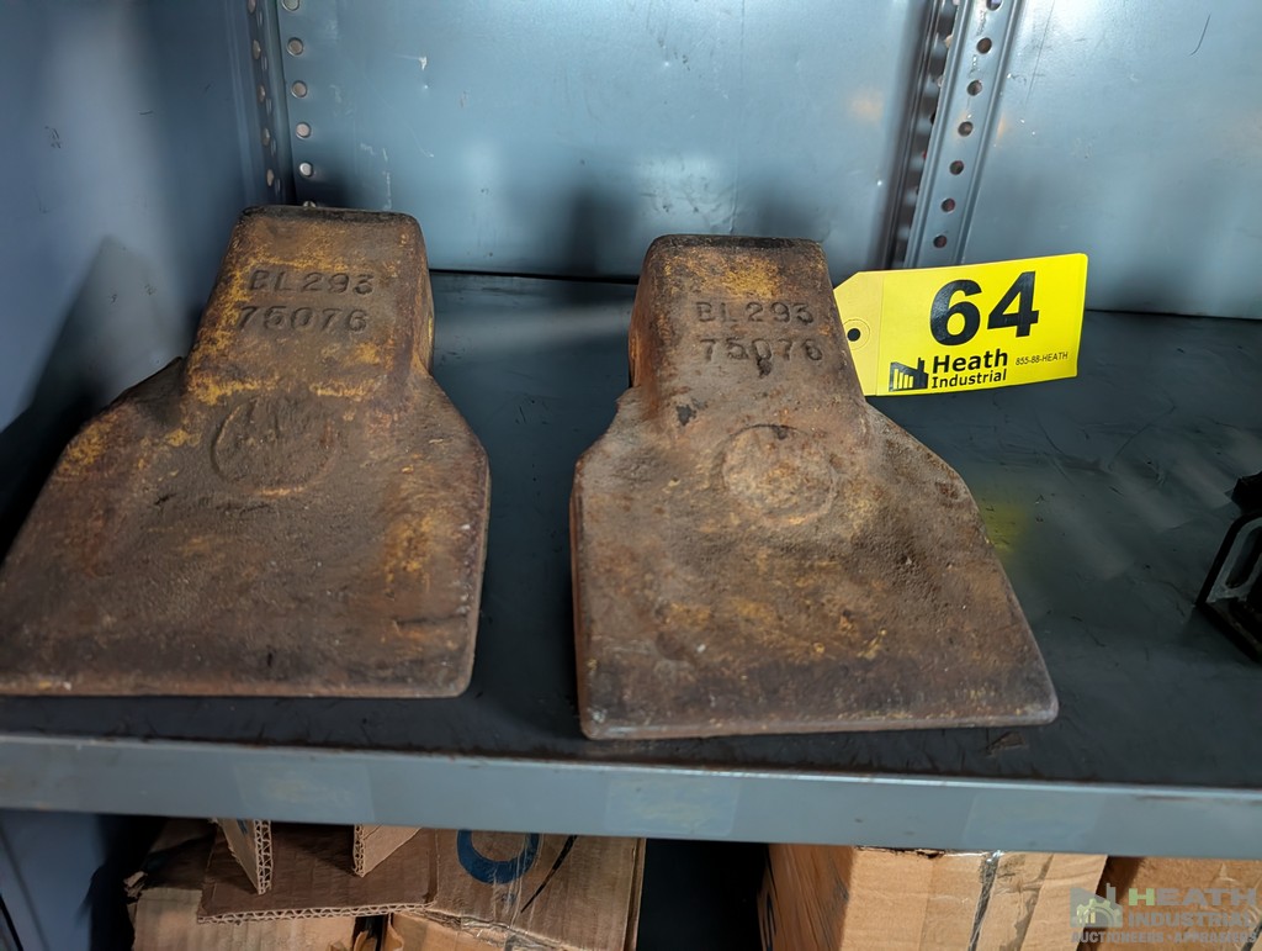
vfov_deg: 56.9
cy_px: 476
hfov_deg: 71.5
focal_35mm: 24
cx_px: 631
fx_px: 876
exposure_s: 1/100
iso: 1581
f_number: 1.68
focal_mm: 6.9
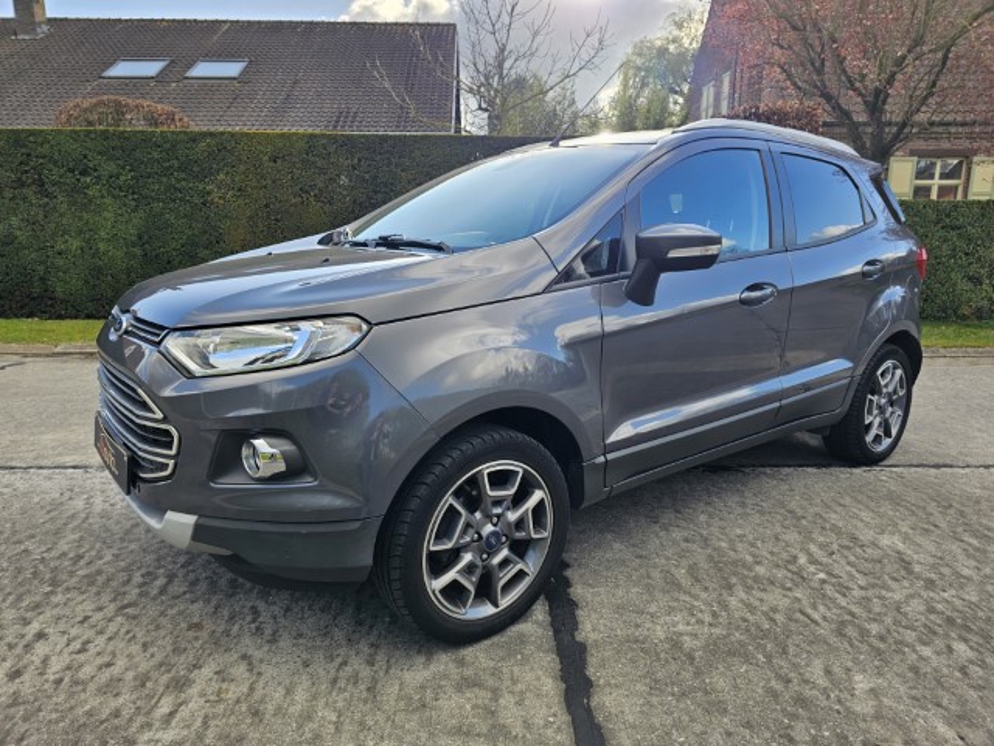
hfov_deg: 73.9
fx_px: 660
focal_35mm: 23
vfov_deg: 58.9
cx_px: 497
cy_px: 373
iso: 10
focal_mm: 6.3
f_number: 1.7
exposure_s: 1/218
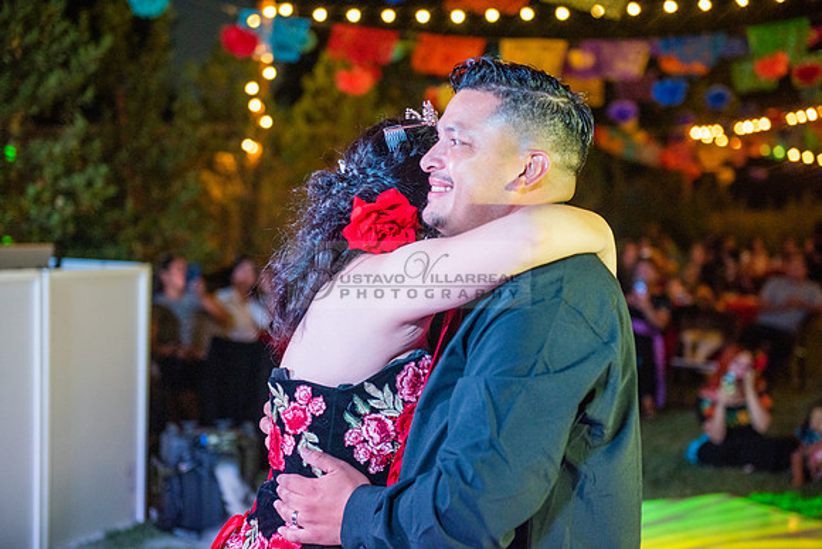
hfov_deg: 32.4
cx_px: 411
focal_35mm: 62
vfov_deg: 21.9
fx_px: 1416
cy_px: 274
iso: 1600
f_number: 3.2
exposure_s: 1/100
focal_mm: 62
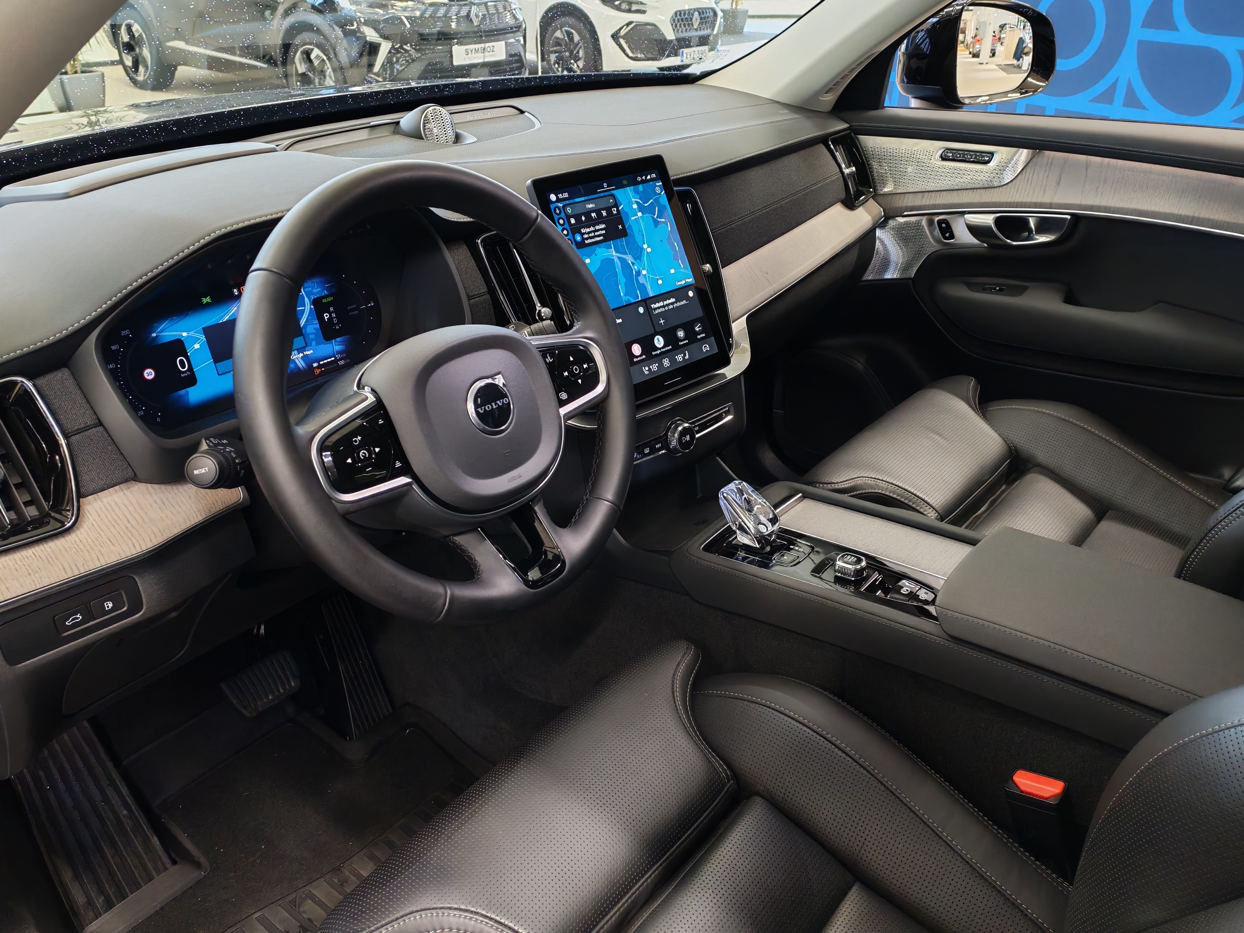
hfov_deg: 61.7
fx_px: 1042
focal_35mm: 29
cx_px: 622
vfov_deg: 48.2
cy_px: 466
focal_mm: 6.12
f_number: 1.9
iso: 1281
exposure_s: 1/50
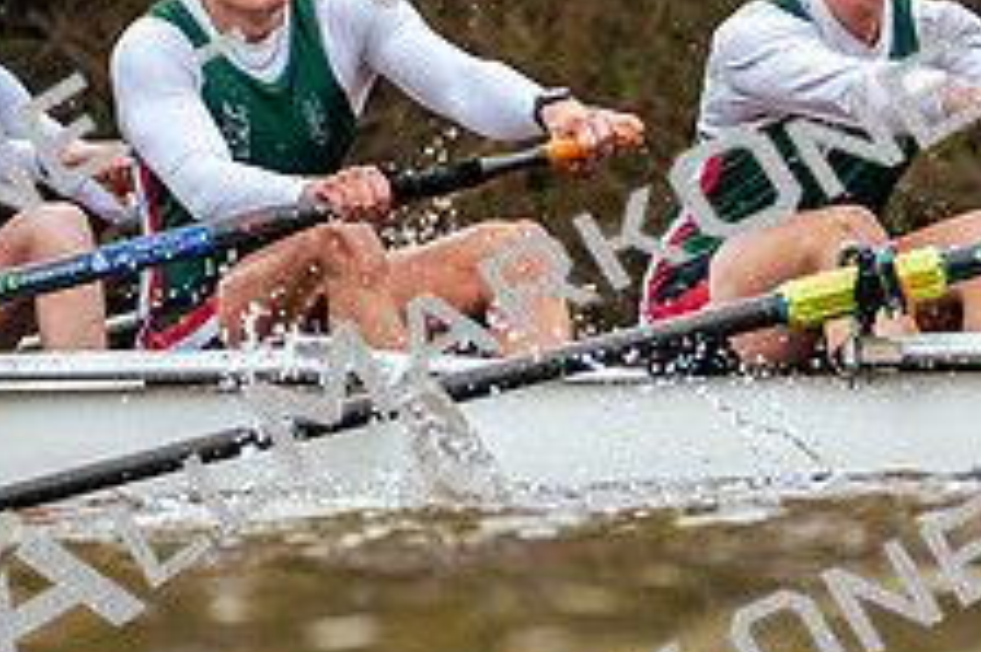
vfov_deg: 1.9
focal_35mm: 718
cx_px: 858
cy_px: 24
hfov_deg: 2.9
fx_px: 19551
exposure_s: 1/2000
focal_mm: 277
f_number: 6.3
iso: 3200
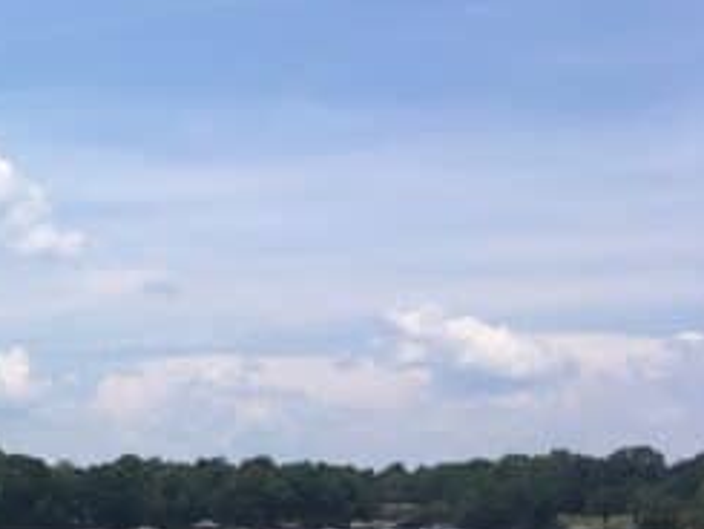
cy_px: 615
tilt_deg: -3.0
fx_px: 1852
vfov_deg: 15.7
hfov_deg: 18.7
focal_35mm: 91
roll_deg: +0.7
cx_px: -385
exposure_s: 1/2404
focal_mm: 4.15
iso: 25
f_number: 2.2
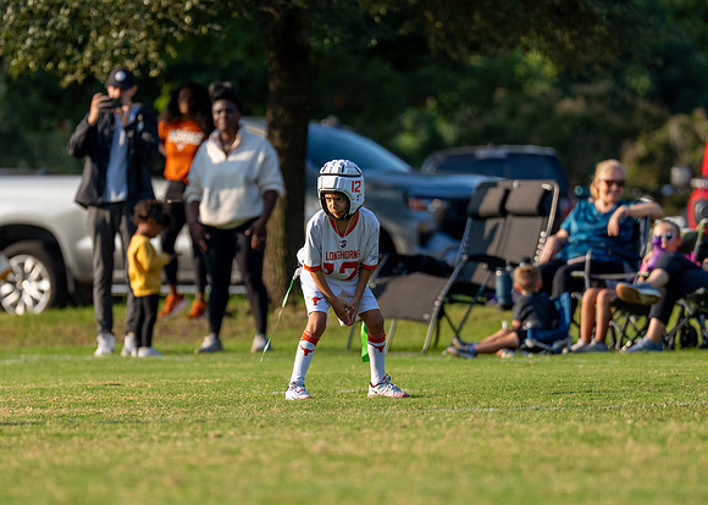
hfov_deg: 4.6
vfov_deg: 3.3
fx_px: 8721
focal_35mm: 434
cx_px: 337
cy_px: 266
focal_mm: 200
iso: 250
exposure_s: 1/2000
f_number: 2.8
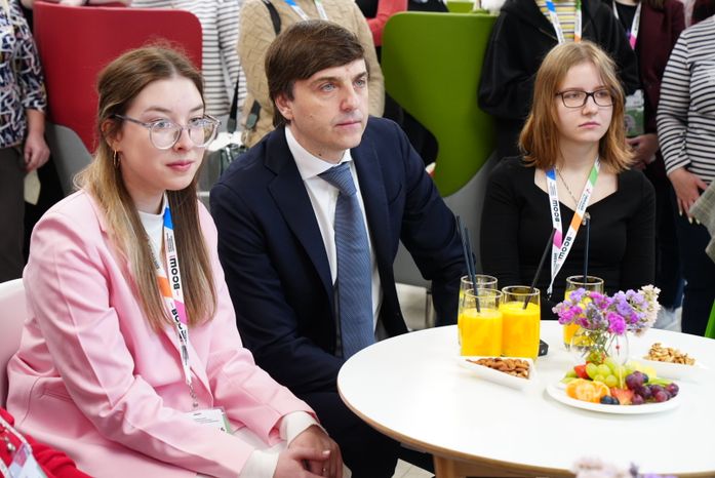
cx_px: 358
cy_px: 239
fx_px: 1312
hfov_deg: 30.5
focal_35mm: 66
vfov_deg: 20.7
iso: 3200
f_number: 5.6
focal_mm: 66
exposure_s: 1/200
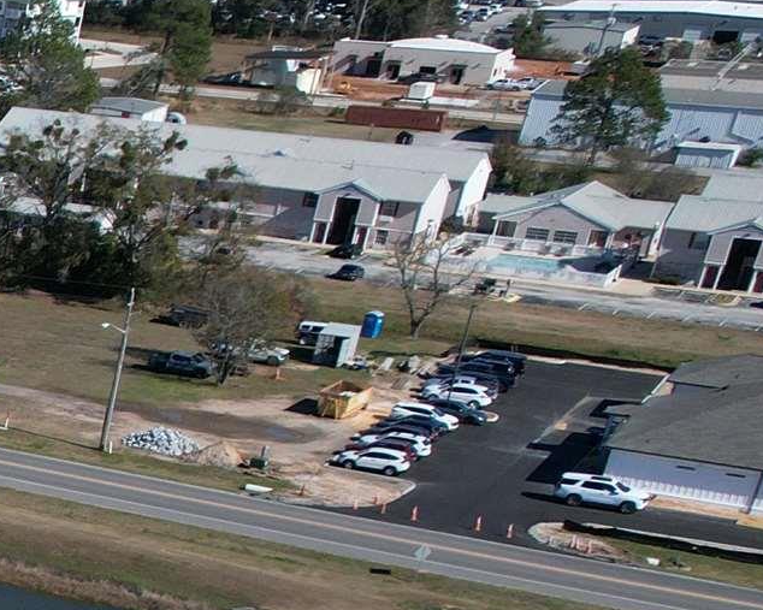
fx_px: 2258
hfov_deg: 13.7
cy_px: 851
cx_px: -1072
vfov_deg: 14.6
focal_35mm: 100
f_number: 2.8
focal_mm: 8.38
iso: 110
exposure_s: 1/2500
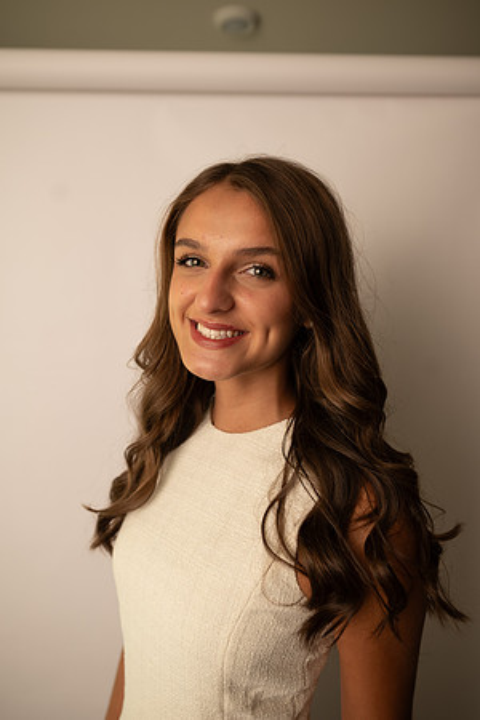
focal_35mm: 24
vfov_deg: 73.7
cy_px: 360
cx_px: 240
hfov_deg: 53.1
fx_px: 480
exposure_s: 1/160
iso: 100
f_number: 3.2
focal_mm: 24
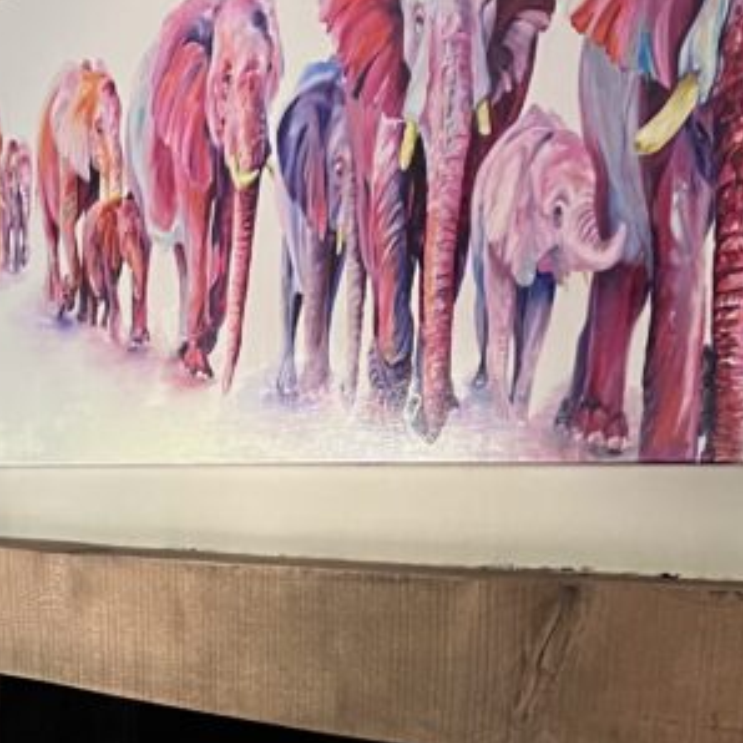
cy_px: 1229
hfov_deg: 21.8
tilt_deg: -21.4
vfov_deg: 18.4
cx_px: 239
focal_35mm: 79
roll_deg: -0.1
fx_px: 1918
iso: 400
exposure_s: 1/60
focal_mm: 5.1
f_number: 1.6
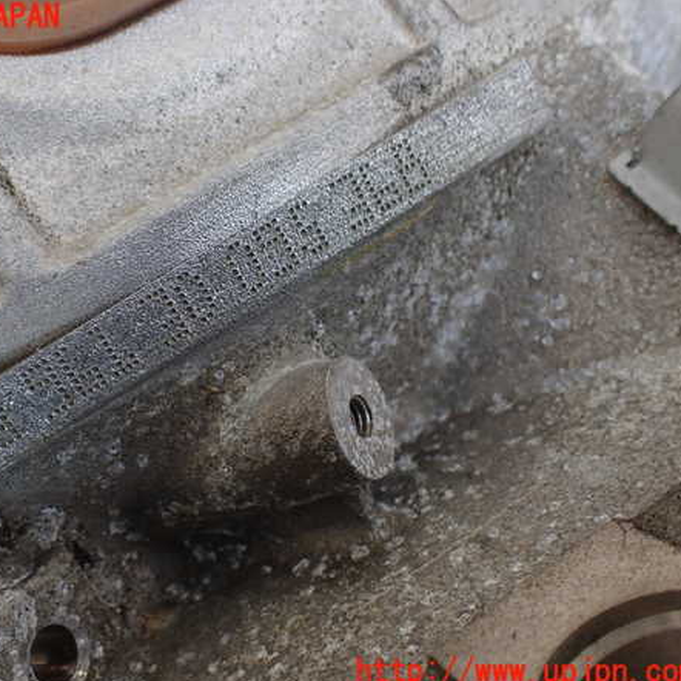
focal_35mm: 36
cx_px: 242
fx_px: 801
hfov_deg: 45.5
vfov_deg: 46.0
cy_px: 345
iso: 100
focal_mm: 5.4
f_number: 2.3
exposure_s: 1/250
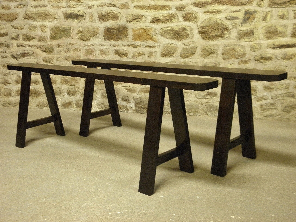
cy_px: 111
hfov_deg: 45.8
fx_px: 351
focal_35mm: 41
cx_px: 148
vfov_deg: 35.1
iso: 400
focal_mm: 7.5
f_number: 3.8
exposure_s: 1/8
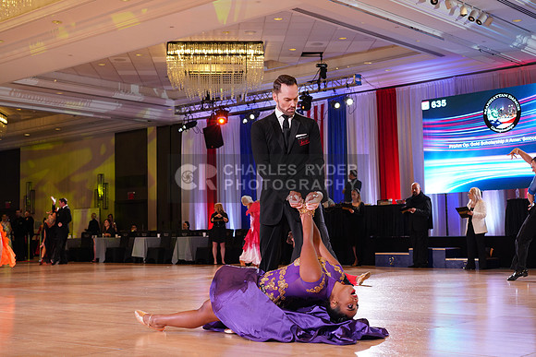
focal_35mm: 49
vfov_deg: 27.5
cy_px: 178
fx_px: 730
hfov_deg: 40.3
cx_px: 268
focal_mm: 49
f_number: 5
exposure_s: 1/160
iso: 1600
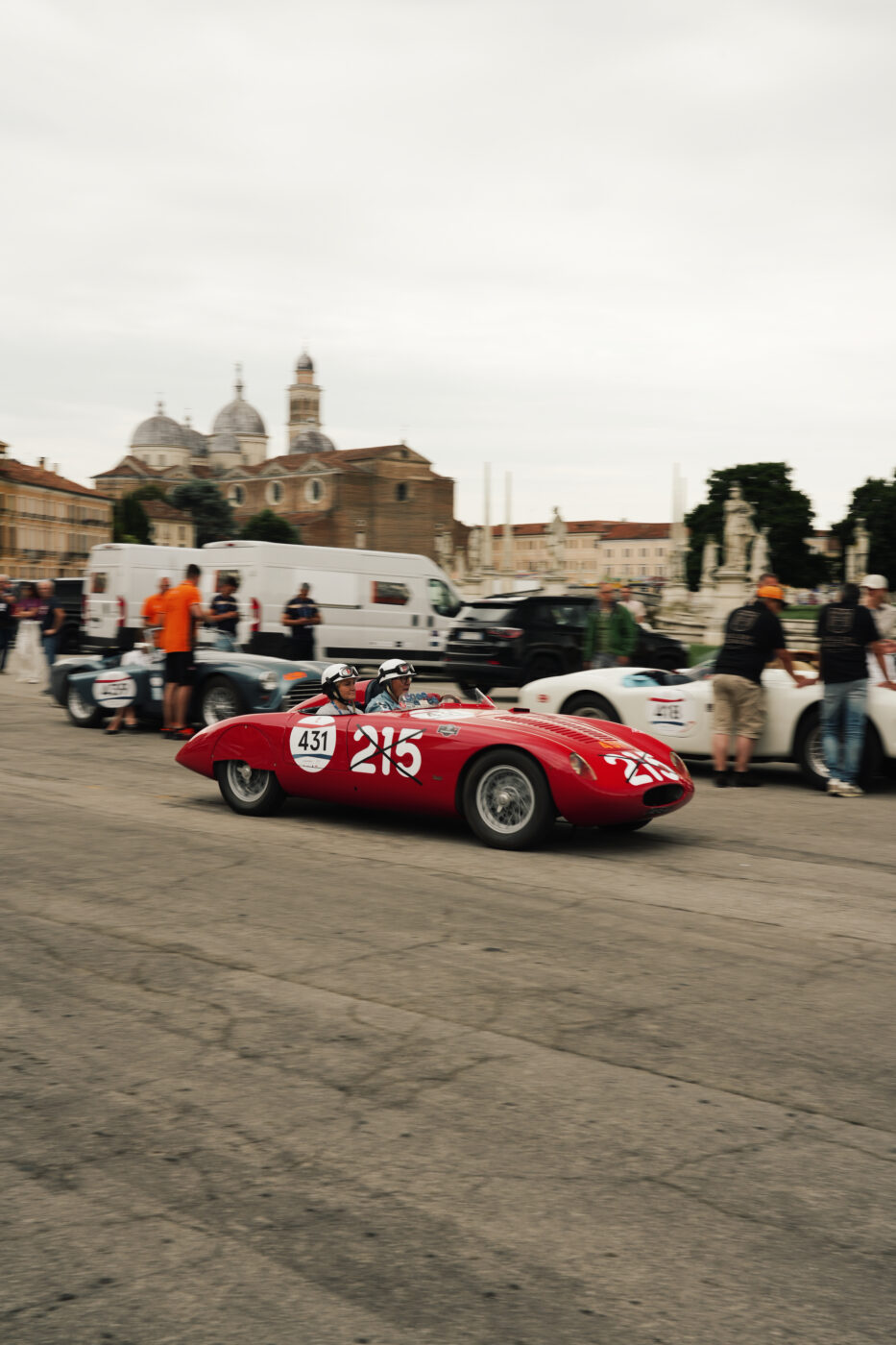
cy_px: 672
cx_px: 448
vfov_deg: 47.4
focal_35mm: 41
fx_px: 1531
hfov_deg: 32.6
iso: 100
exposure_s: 1/30
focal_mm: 41
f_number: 11
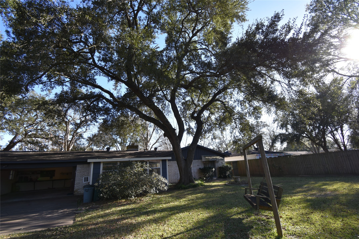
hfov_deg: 100.4
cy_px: 120
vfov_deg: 77.3
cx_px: 180
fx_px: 150
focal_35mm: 15
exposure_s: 1/250
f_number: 5.6
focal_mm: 10
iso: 200
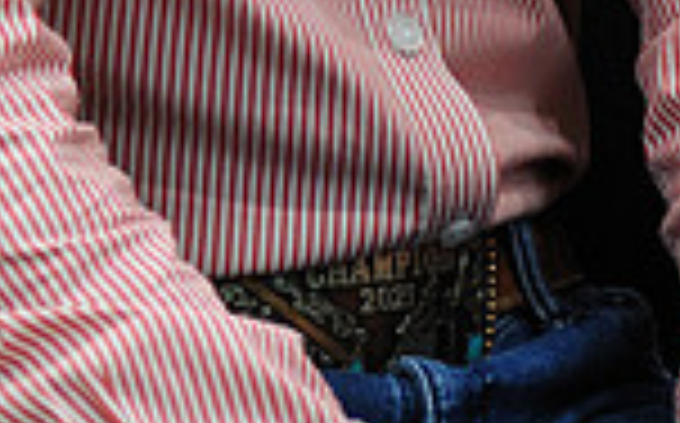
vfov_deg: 2.7
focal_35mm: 482
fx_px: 8923
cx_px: 426
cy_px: -837
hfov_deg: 4.4
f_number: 4
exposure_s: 1/125
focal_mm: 82
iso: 640
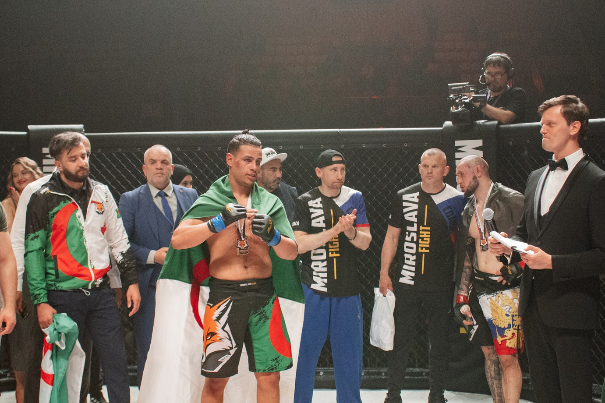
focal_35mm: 54
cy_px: 192
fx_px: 907
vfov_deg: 25.0
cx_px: 300
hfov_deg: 36.9
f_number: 4
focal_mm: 28
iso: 2000
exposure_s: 1/640
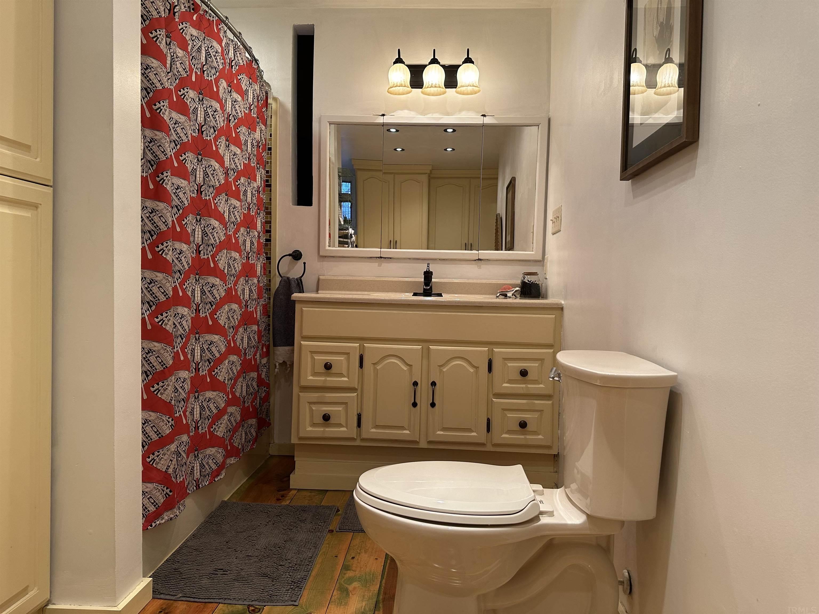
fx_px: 568
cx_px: 410
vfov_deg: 56.8
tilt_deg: -2.4
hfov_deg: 71.6
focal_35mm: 24
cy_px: 307
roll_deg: -1.4
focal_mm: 6.86
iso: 160
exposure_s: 1/60
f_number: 1.78
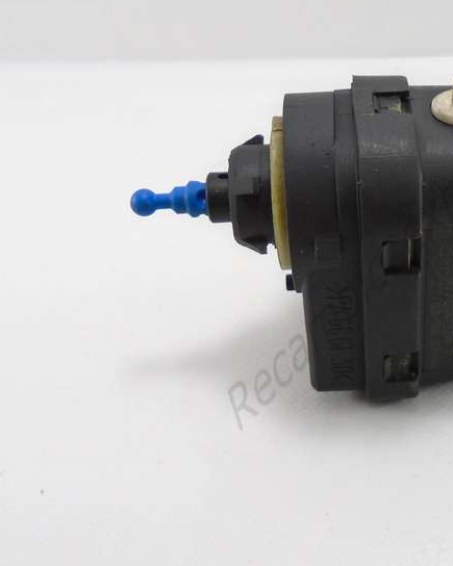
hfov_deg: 28.6
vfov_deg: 36.6
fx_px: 855
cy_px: 250
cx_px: 401
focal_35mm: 51
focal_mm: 4.6
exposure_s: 1/80
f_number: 3.2
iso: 100
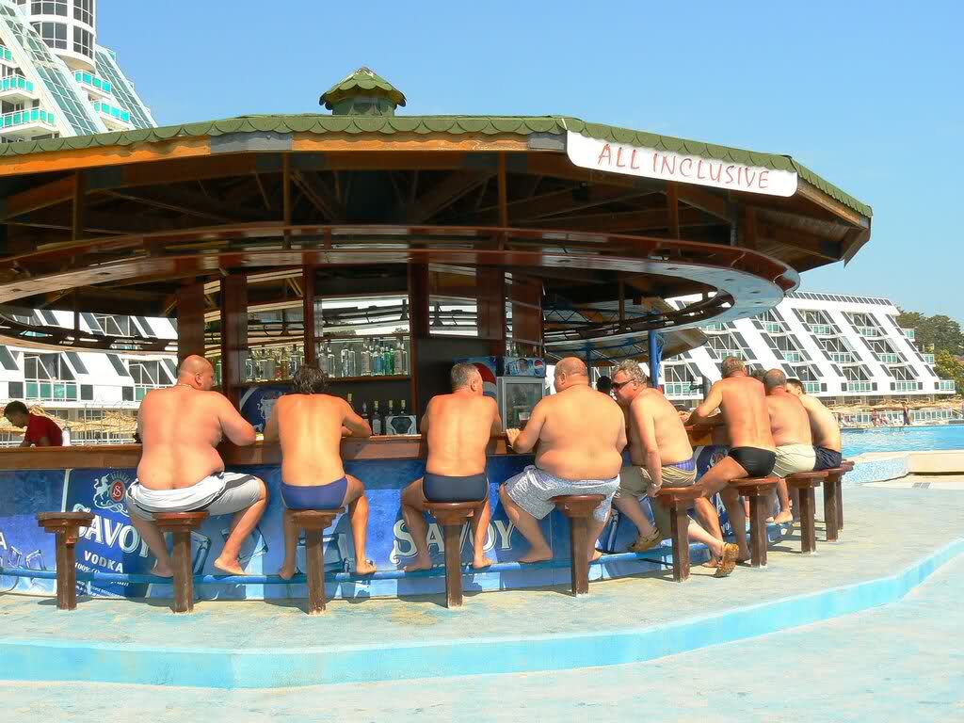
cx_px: 482
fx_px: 1003
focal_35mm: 36
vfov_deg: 39.7
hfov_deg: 51.4
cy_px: 362
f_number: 7.1
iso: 80
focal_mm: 6
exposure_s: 1/320
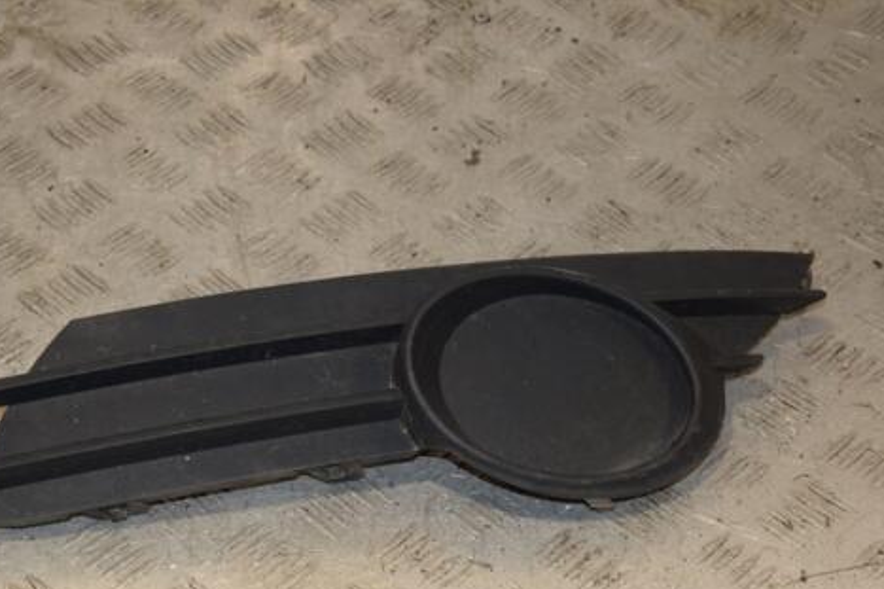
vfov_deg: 16.8
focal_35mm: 81
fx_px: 1988
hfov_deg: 25.0
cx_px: 331
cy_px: 375
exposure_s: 1/200
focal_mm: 42
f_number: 8
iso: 800
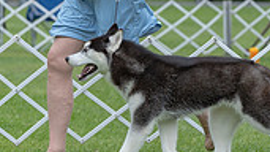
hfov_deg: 4.3
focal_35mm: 507
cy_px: -17
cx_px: 129
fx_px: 3628
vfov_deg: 2.4
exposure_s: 1/1000
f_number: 4.5
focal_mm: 143
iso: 400
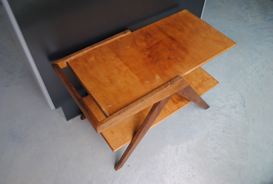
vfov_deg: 43.8
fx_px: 228
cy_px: 92
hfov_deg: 61.8
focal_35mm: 30
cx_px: 136
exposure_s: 1/60
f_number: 4
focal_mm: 20
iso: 200
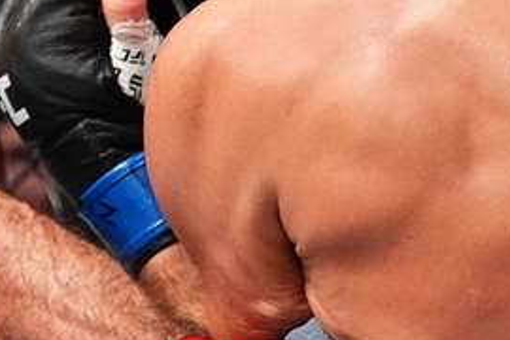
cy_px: 15
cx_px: 59
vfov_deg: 4.9
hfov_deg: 7.3
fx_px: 3966
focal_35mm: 280
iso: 5000
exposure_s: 1/1250
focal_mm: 70
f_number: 2.8
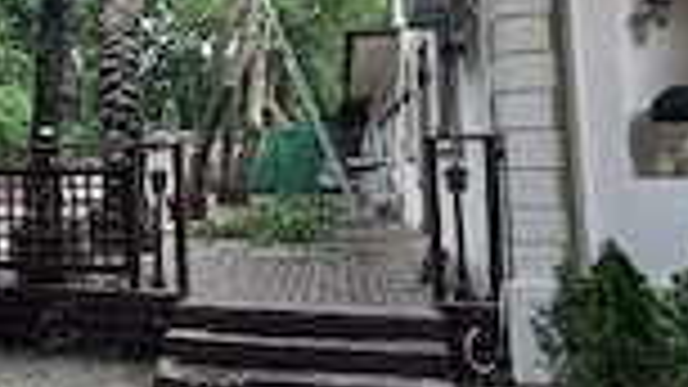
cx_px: 126
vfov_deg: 31.3
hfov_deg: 50.4
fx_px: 675
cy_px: 86
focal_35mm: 37
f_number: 2.2
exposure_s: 1/222
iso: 40
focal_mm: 1.42
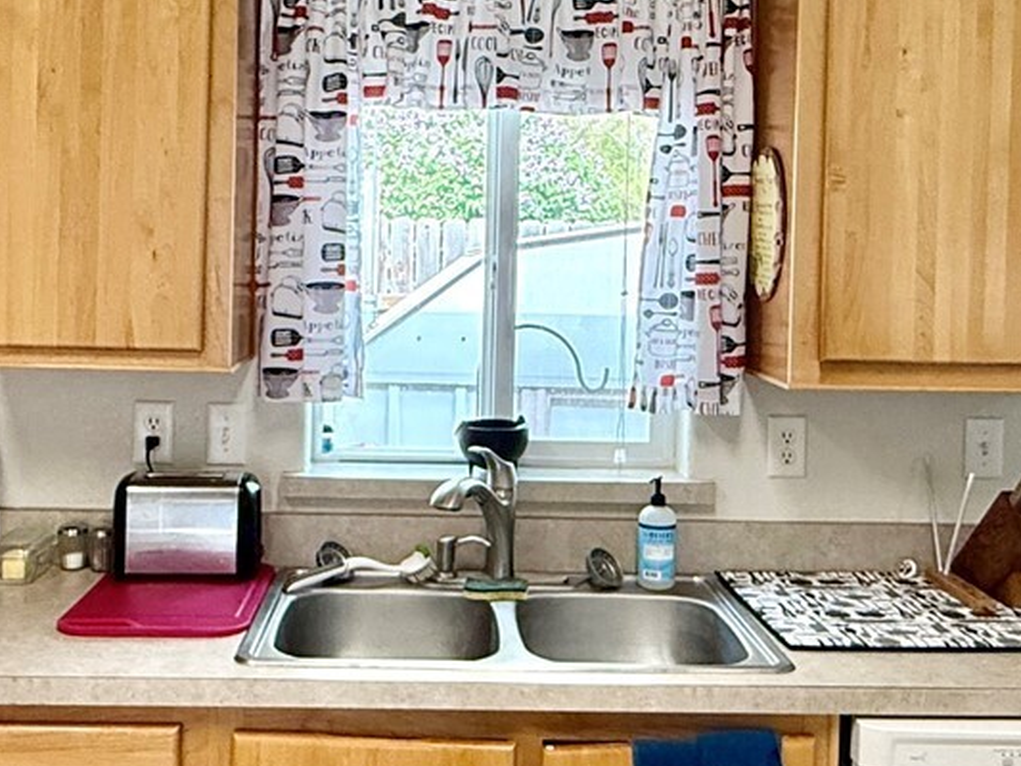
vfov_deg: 34.1
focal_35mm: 42
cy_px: 258
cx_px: 483
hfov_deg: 44.8
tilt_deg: +0.1
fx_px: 1239
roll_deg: -0.4
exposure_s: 1/120
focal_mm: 2.22
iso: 250
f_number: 2.2
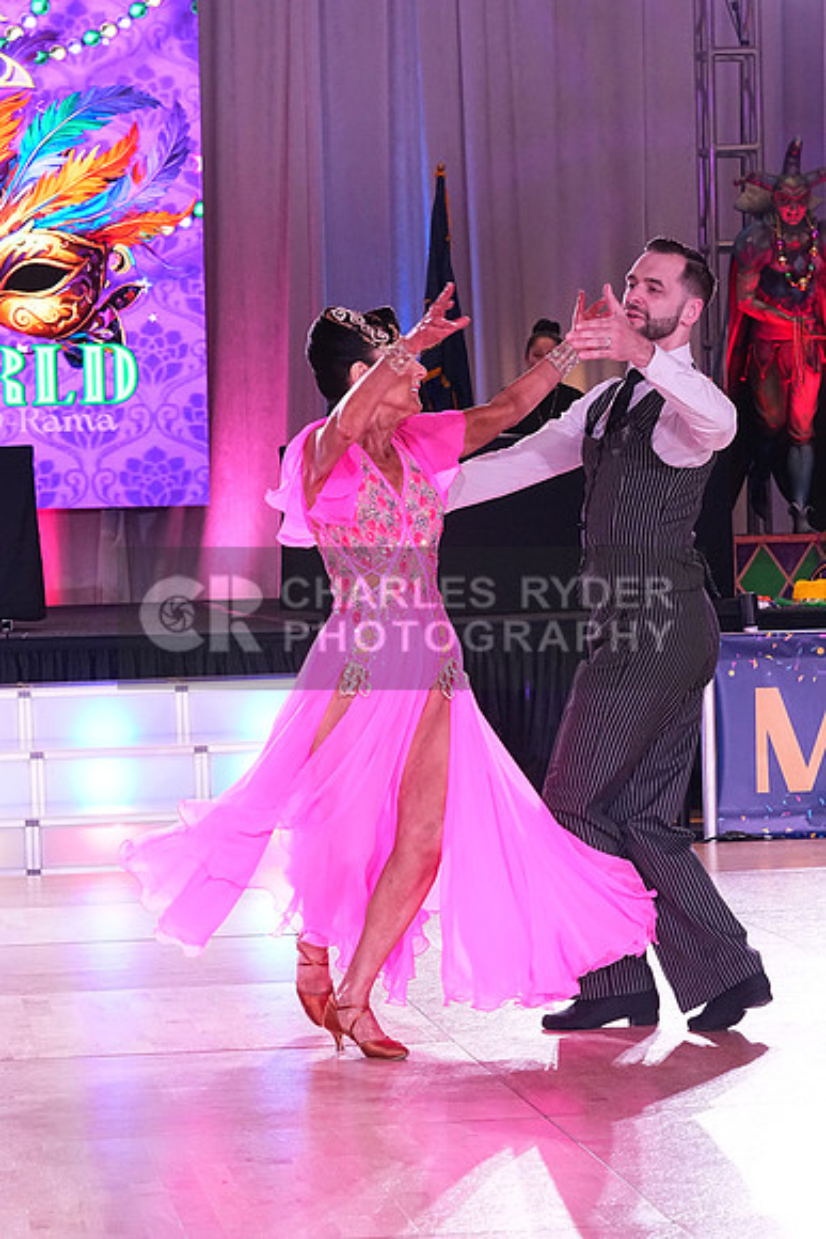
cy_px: 620
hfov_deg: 12.9
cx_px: 413
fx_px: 3646
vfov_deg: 19.3
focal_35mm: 106
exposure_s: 1/250
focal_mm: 71
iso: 3200
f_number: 7.1
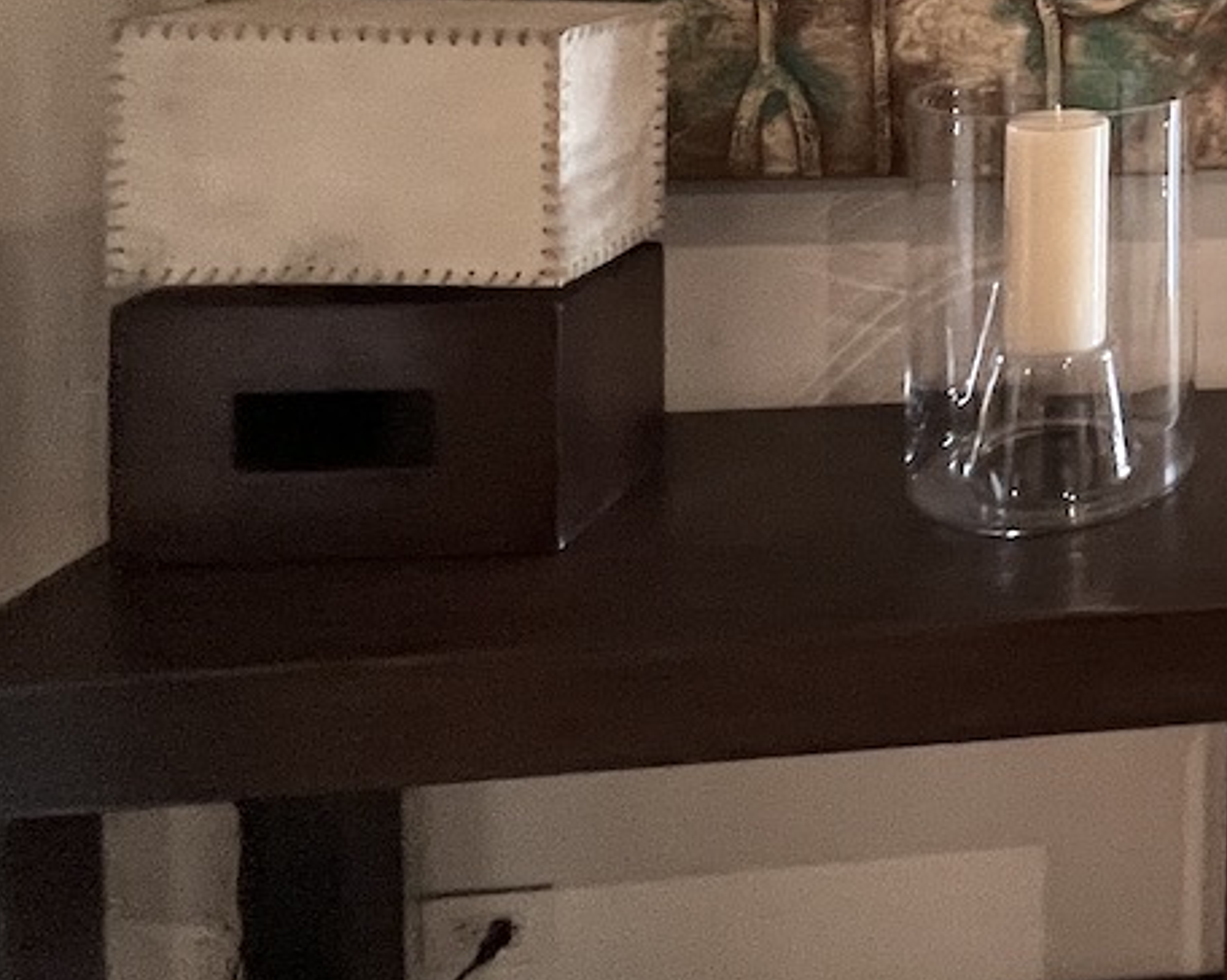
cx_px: 1555
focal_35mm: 39
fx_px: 1415
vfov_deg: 32.8
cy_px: -135
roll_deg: -0.8
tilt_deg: -2.2
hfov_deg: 34.6
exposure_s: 1/60
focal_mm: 1.57
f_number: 1.8
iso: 400
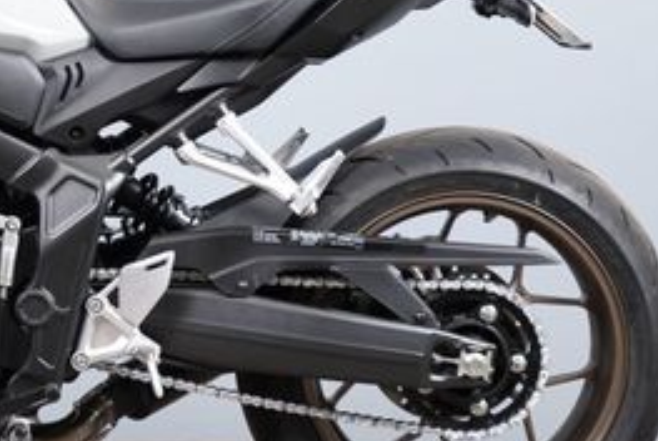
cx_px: -45
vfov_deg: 8.7
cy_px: 139
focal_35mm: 158
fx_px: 2891
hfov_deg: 12.8
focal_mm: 65
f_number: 4
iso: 1600
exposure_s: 1/100
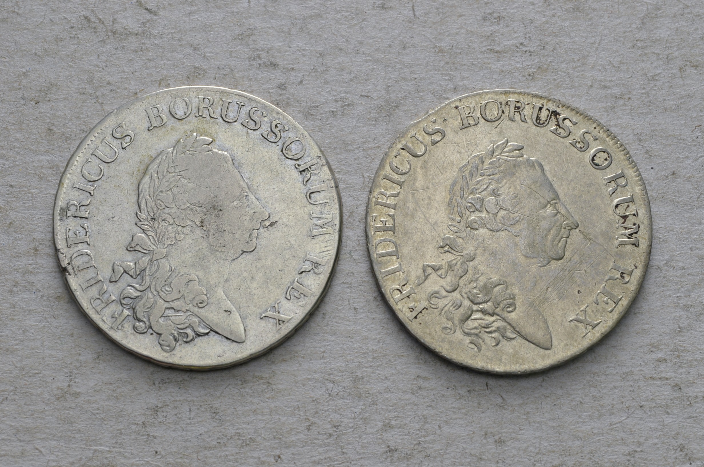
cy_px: 234
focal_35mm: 72
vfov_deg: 18.8
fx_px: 1405
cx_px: 352
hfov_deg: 28.1
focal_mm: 48
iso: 400
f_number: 14
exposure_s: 1/200
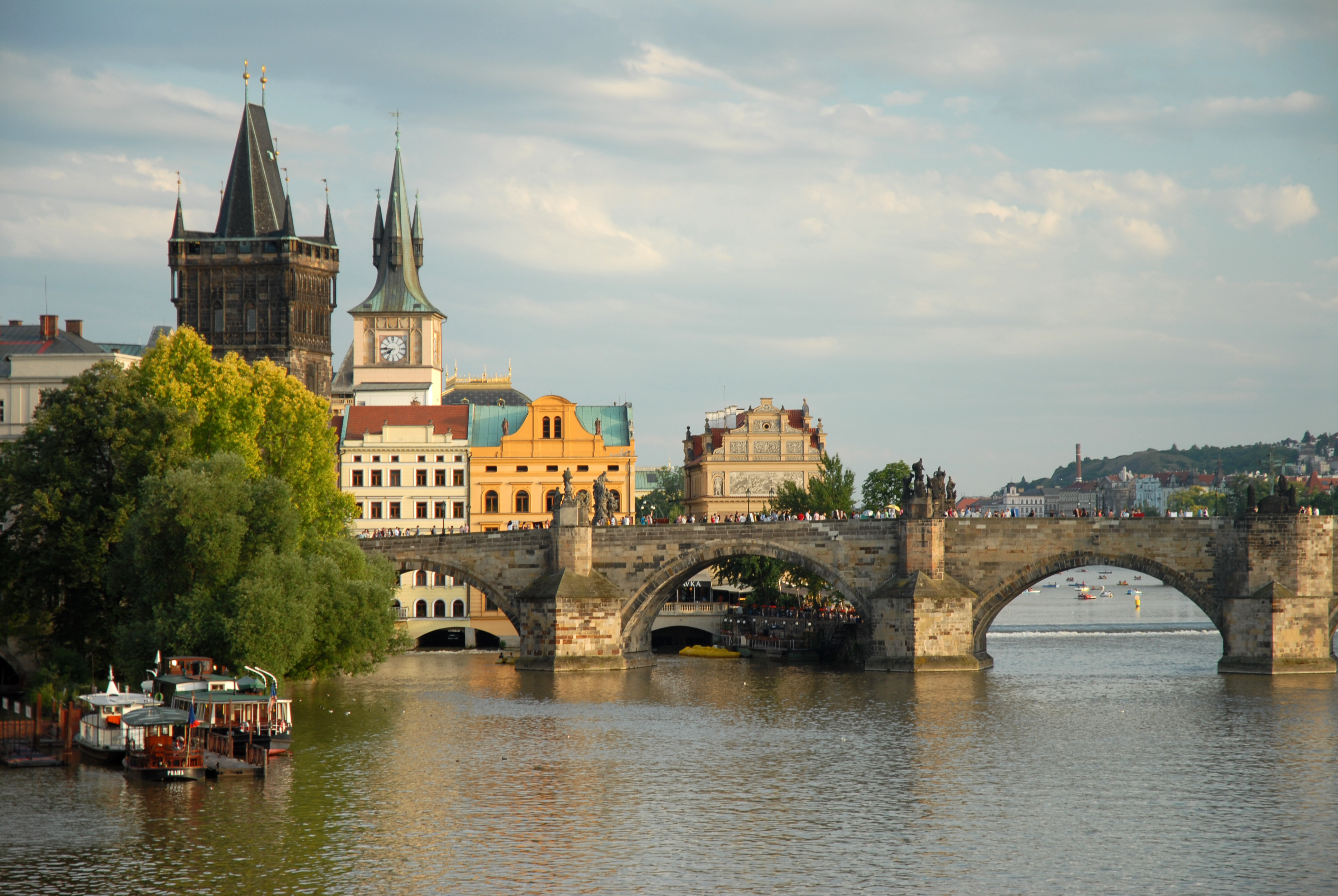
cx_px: 669
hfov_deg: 19.4
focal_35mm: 105
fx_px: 3907
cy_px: 448
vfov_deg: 13.1
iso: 125
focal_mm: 70
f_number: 4.5
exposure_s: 1/60
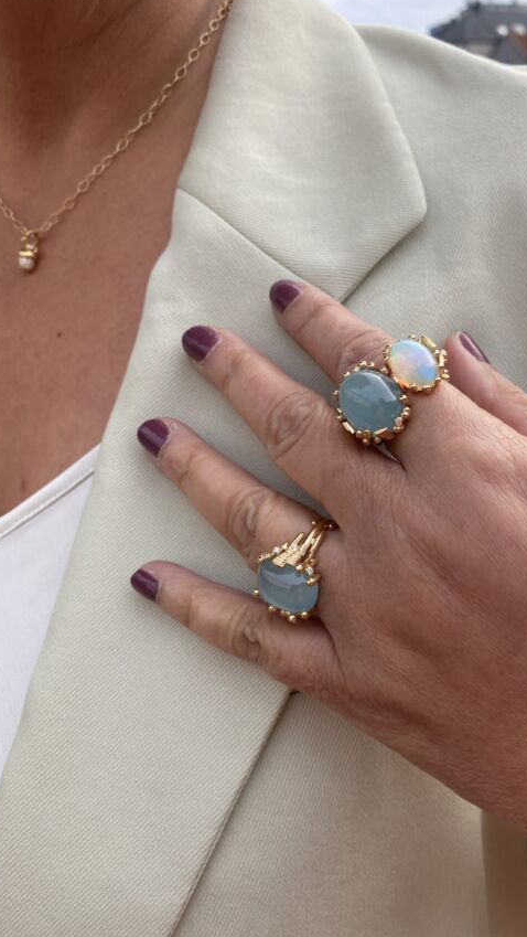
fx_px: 720
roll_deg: +3.0
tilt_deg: -24.3
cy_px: 464
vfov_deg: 66.1
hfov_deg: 39.8
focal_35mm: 29
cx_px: 345
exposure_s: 1/529
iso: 32
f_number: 1.8
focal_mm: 4.25
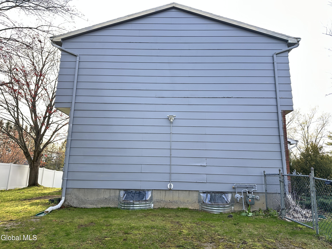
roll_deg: -1.0
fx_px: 230
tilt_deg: +11.4
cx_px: 166
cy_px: 124
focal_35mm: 24
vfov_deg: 56.8
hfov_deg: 71.6
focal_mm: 6.86
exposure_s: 1/251
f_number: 1.78
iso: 80
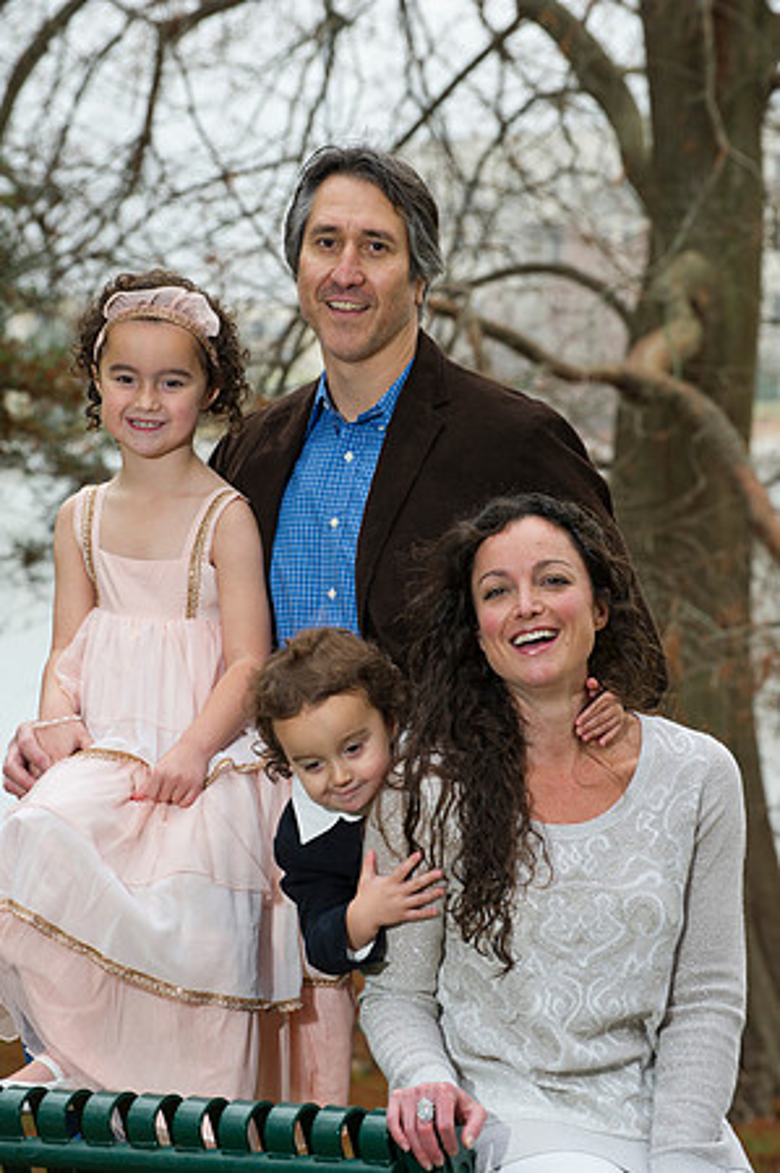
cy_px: 586
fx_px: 5049
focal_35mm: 155
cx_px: 390
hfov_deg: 8.8
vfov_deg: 13.3
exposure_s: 1/250
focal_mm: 155
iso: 640
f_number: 7.1
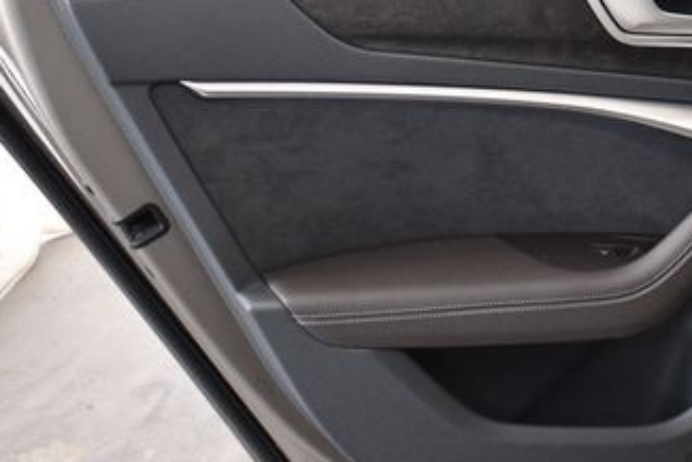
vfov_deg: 19.1
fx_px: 1365
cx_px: 566
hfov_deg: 27.8
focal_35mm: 71
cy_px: 109
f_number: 3.5
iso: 1800
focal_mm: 18
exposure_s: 1/125
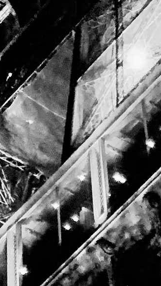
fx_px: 1487
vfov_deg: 10.2
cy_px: -280
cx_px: 73
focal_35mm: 196
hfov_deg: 6.2
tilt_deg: +60.5
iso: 500
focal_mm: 4.25
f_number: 1.8
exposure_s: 1/25
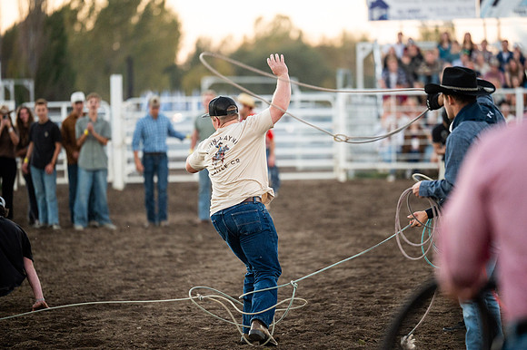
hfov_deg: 9.4
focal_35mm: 218
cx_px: 287
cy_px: 175
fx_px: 3188
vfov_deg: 6.3
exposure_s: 1/640
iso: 800
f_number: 2.8
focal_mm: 200
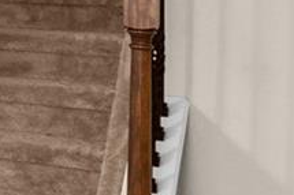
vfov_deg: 10.1
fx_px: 1078
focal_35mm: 132
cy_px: -85
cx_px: -799
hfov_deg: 8.9
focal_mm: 11.7
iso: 320
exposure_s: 1/5
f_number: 8
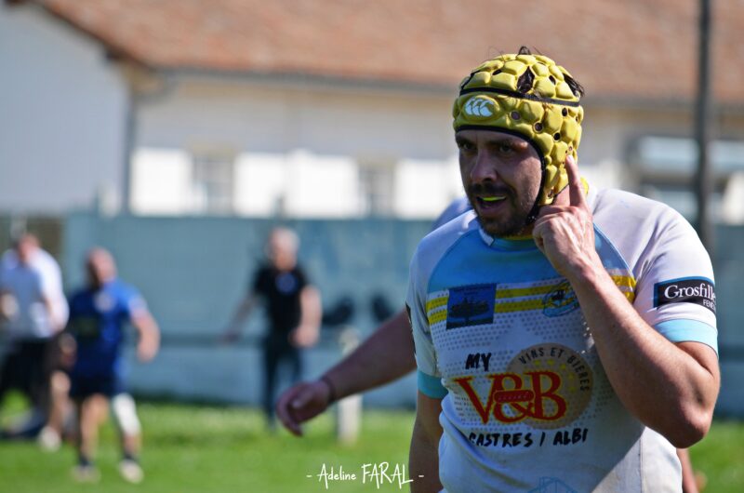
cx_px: 372
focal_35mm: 330
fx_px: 6806
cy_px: 246
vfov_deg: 4.1
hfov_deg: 6.3
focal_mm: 220
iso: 400
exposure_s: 1/1600
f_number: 6.3
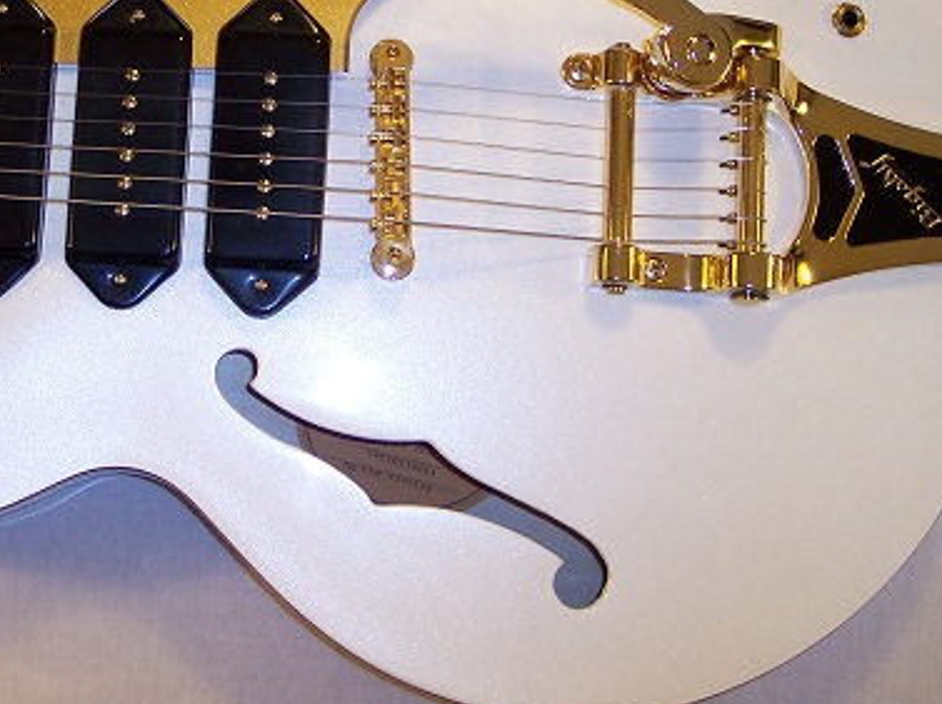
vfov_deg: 22.4
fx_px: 1767
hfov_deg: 29.7
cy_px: 223
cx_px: 324
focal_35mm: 65
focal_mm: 8
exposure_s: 1/30
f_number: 2.8
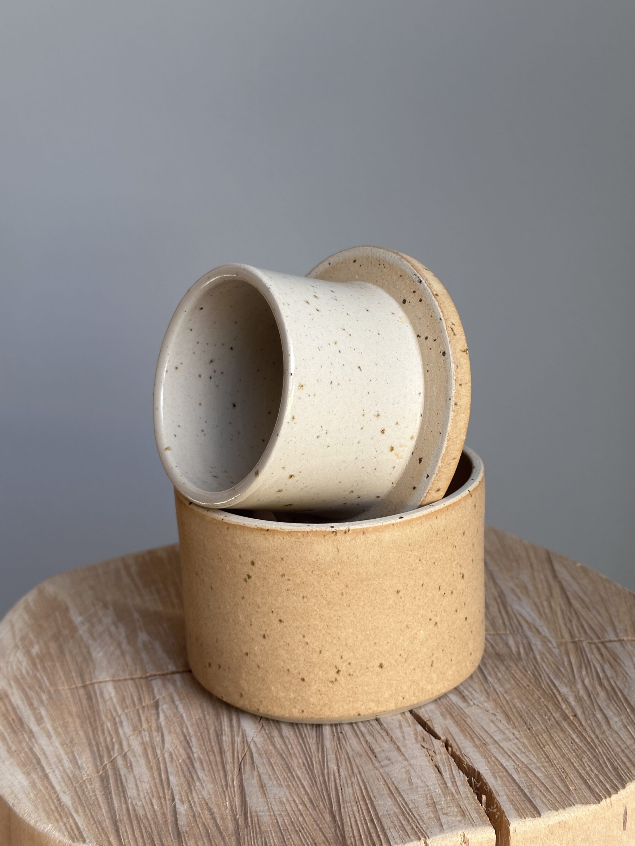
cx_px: 316
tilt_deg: -14.4
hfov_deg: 28.6
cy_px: 402
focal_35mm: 51
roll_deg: +0.3
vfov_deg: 37.5
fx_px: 1247
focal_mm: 6.86
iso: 50
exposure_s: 1/121
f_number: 1.78
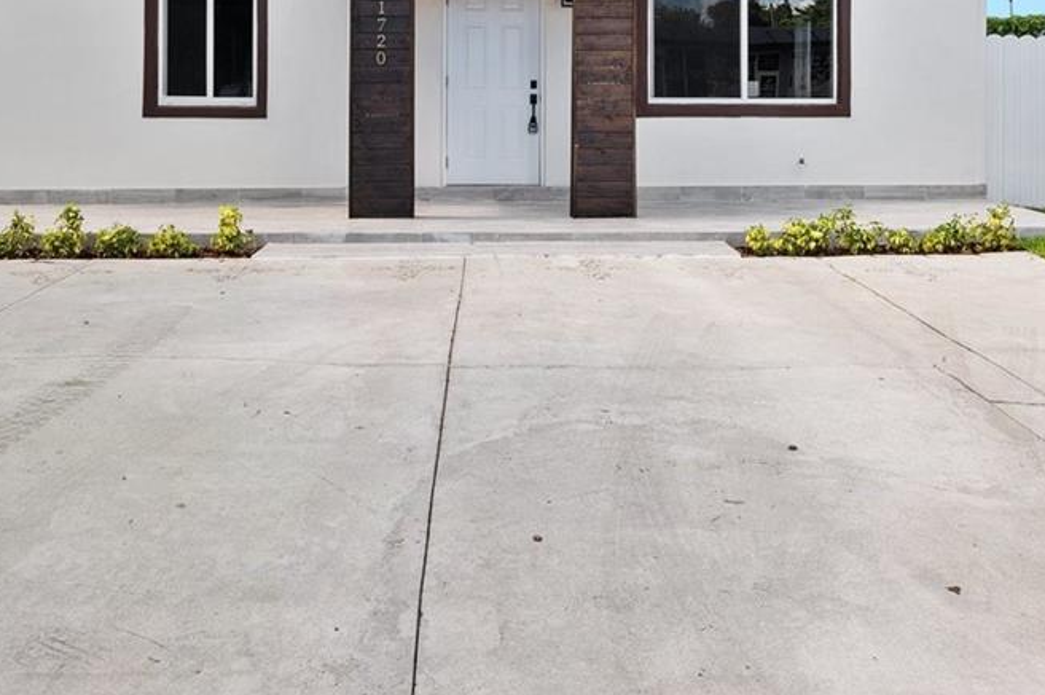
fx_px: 1131
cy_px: 103
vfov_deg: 32.8
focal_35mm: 39
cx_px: 524
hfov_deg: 49.6
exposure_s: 1/160
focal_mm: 16
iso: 200
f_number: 8
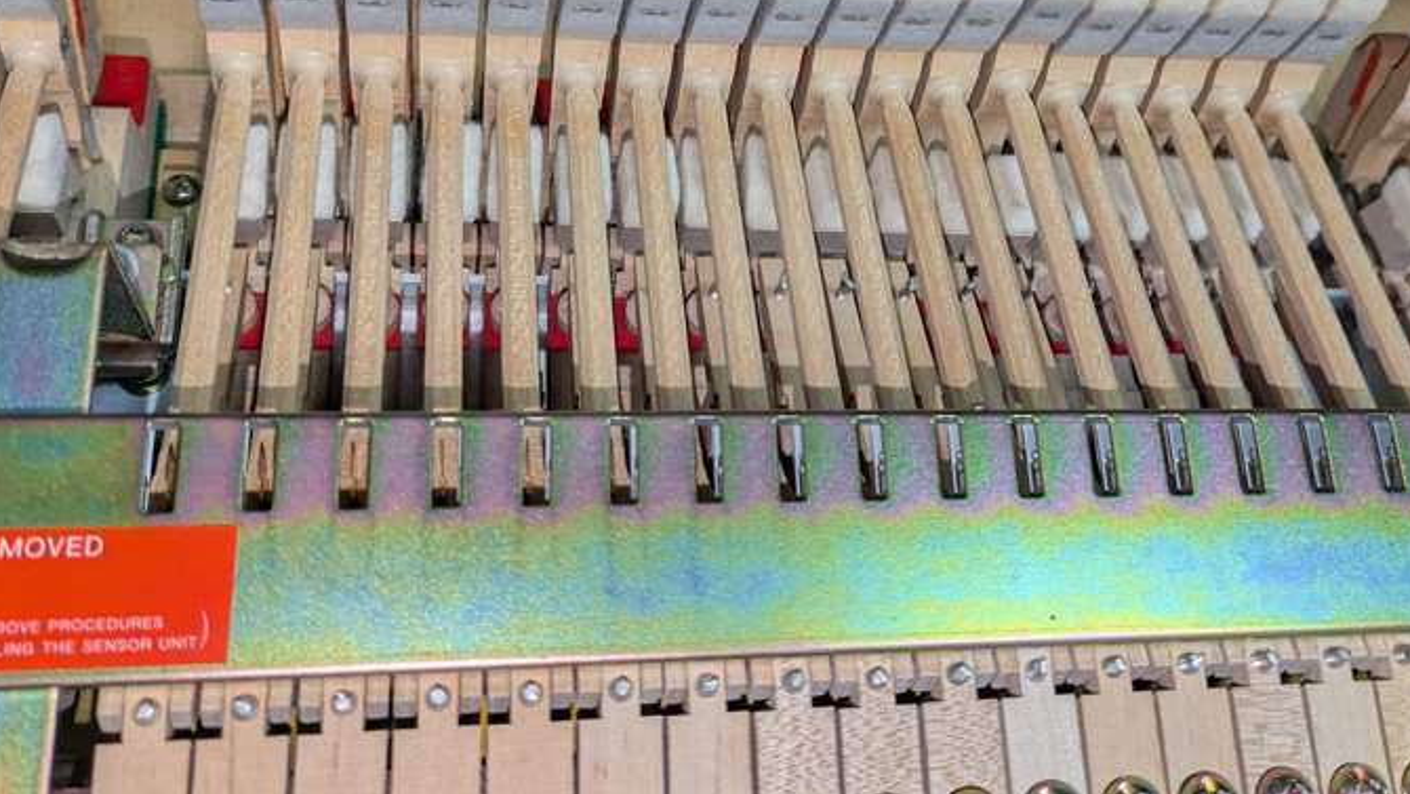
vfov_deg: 30.0
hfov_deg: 51.3
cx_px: 828
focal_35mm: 39
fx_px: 1458
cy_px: 206
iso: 117
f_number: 1.89
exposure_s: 1/100
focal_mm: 5.43
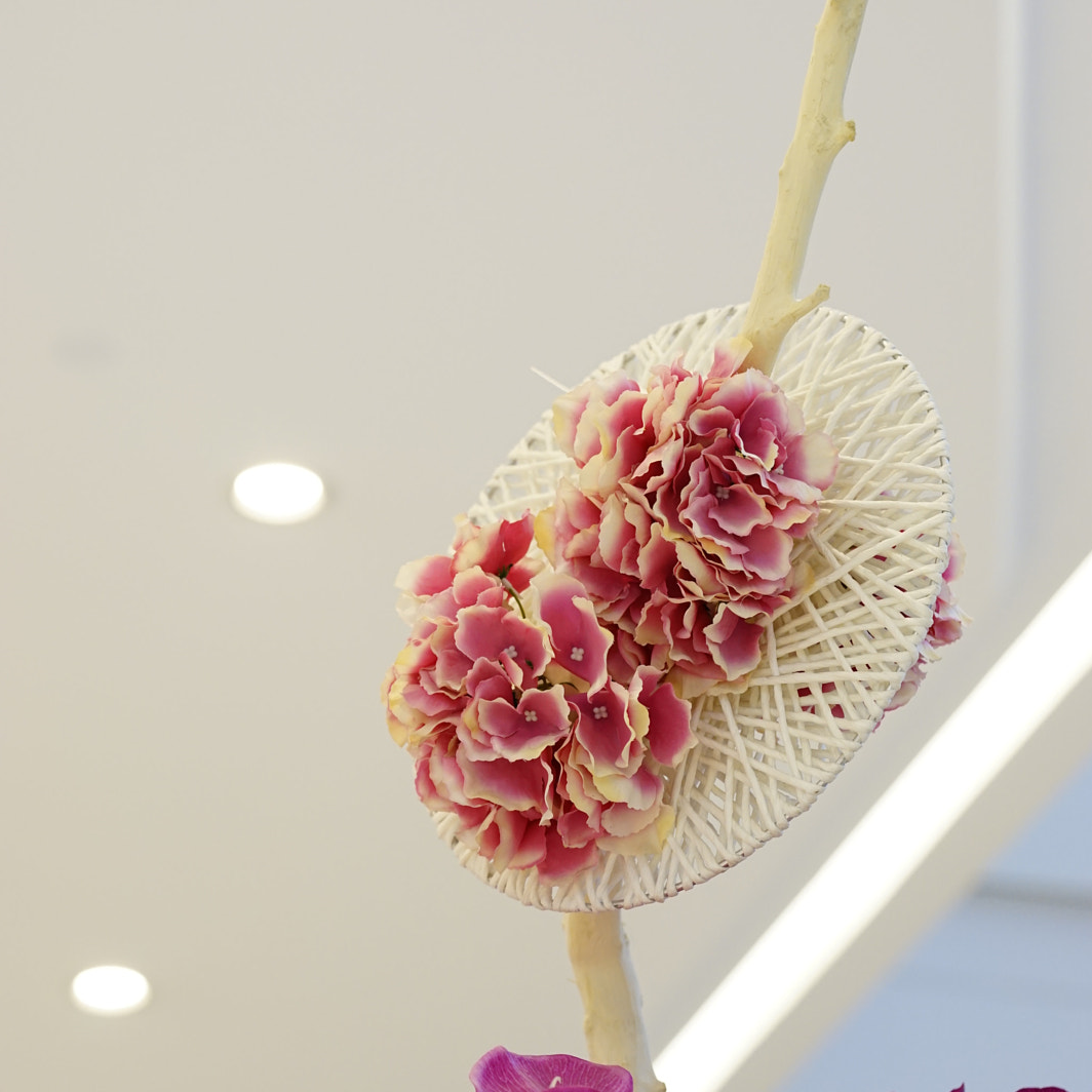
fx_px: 4104
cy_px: 575
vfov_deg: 15.2
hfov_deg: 15.2
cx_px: 547
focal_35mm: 115
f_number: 5.6
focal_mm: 90
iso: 1250
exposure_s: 1/50
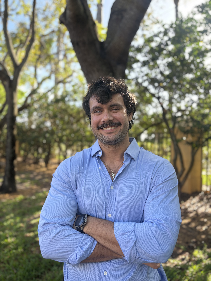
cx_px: 106
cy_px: 140
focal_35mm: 26
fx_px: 211
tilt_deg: +1.9
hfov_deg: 53.1
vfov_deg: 67.3
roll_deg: -3.1
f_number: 1.6
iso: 50
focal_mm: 5.96
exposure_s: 1/364
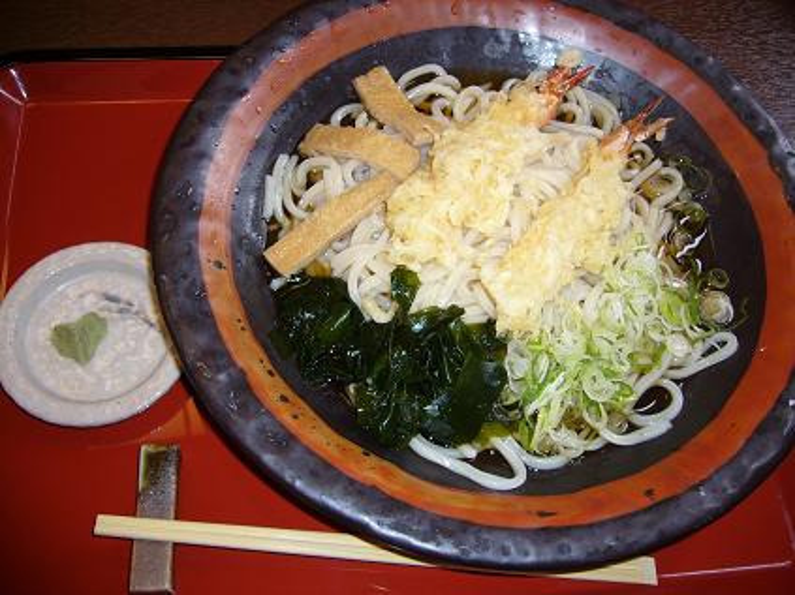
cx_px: 398
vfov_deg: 40.7
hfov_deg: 52.6
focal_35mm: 35
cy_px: 298
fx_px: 804
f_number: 2.8
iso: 100
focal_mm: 5.8
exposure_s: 1/60
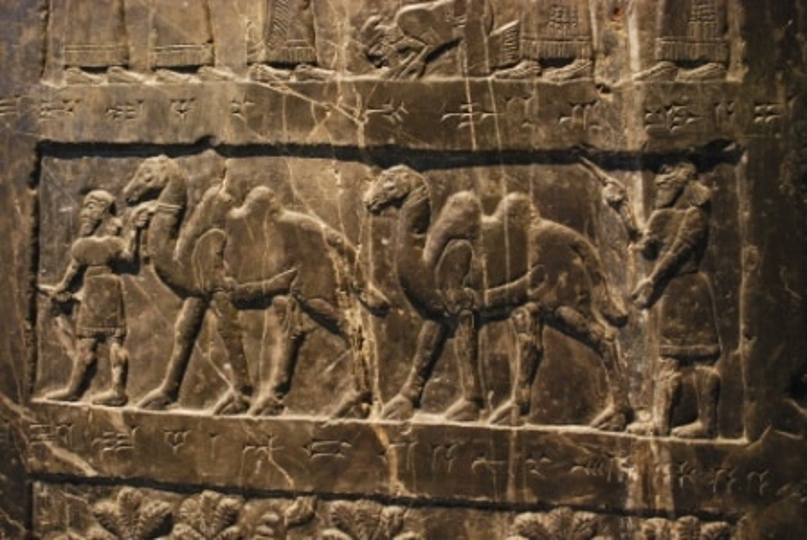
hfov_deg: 46.3
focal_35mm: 42
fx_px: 943
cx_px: 404
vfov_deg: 32.0
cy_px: 270
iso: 1600
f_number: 4.5
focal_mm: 28
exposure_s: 1/15
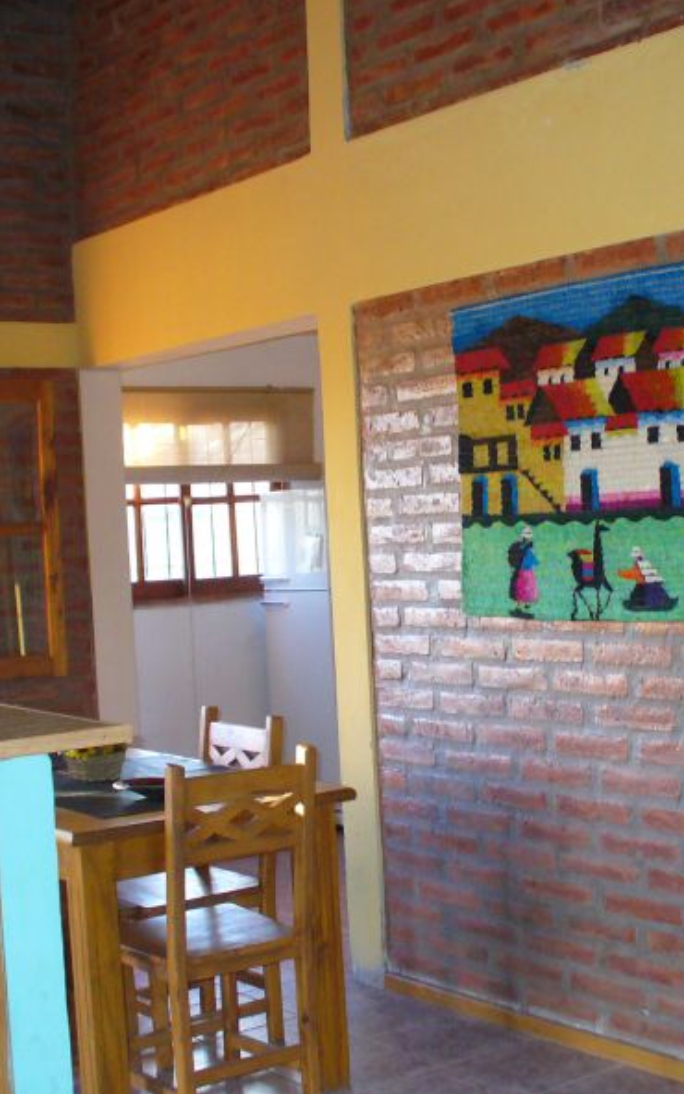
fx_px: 1581
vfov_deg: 38.2
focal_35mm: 53
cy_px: 551
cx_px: 473
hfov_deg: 24.3
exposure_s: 1/30
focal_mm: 6.1
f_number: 2.8
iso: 200
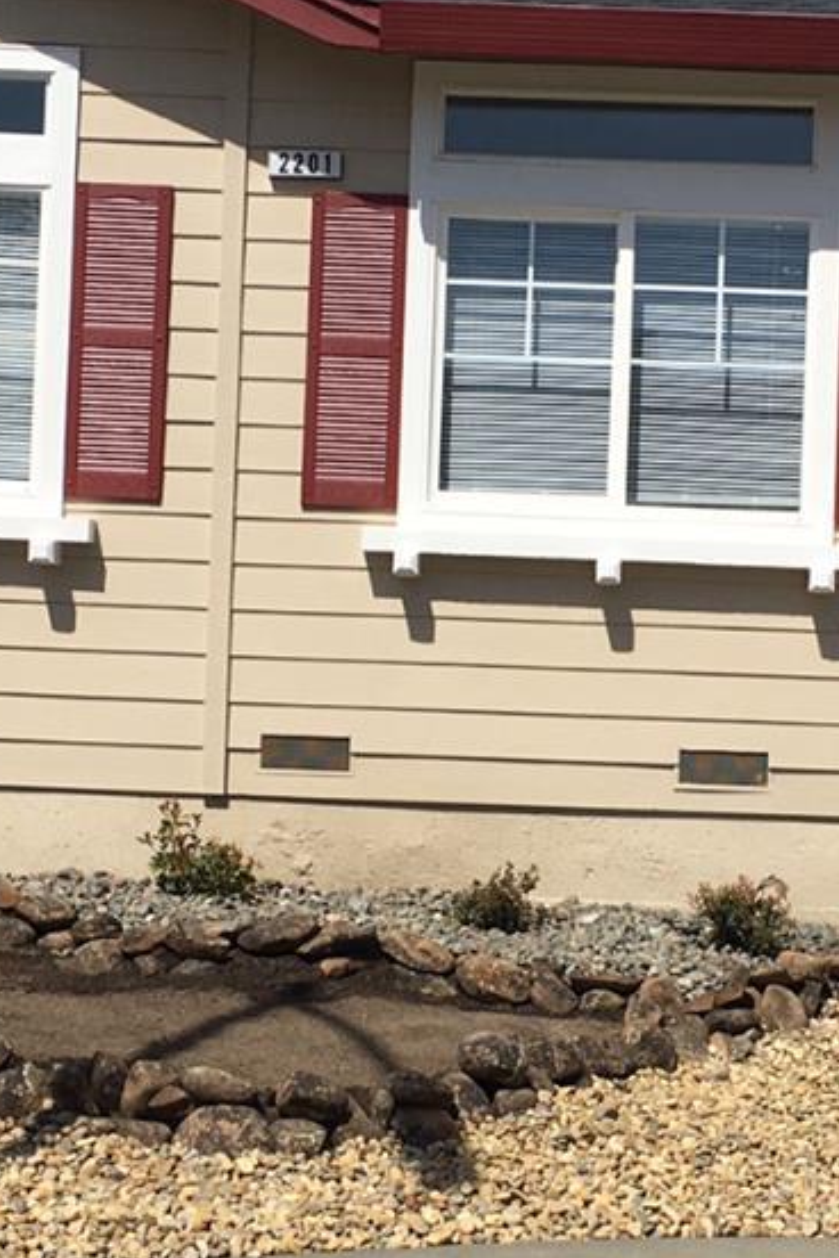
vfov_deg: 24.8
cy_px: 652
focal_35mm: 82
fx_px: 2866
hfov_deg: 16.6
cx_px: 581
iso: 25
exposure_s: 1/2653
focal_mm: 4.15
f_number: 2.2
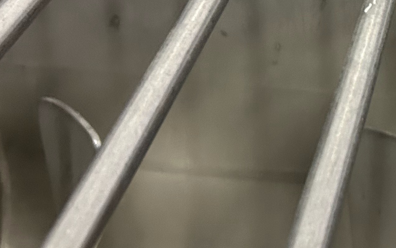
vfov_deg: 14.7
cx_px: 530
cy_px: 35
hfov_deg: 21.1
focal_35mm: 88
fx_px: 950
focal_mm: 5.7
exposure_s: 1/60
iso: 400
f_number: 1.5
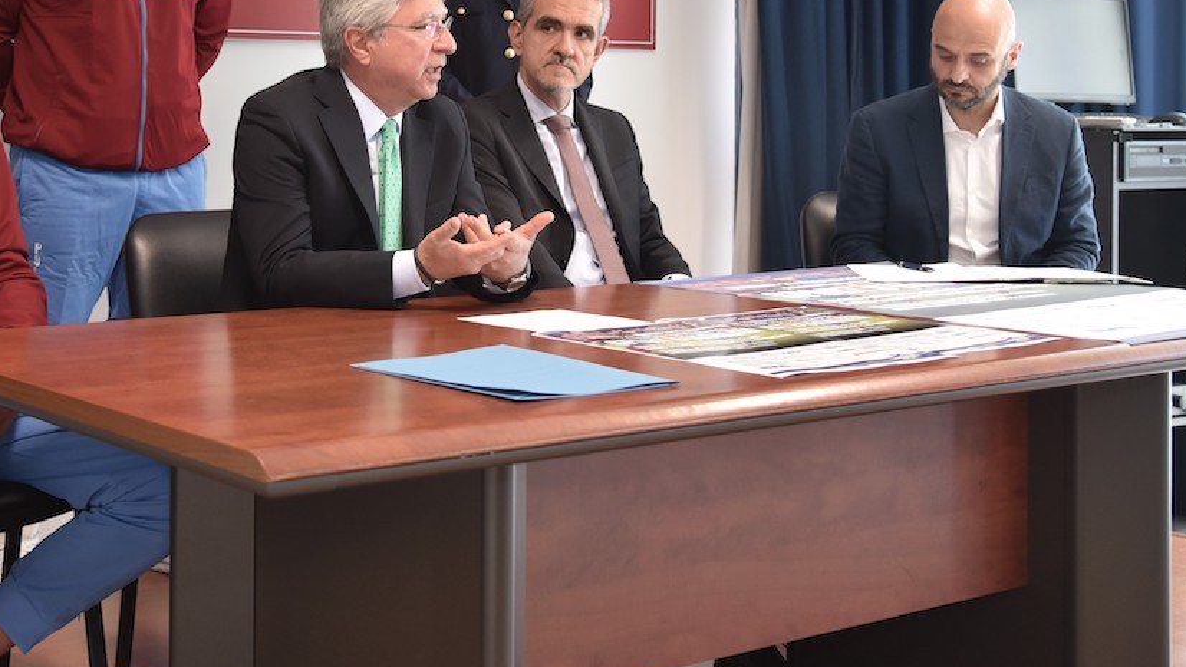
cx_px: 353
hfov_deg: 34.9
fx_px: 1856
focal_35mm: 59
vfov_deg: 20.1
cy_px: 111
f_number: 4
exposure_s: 1/60
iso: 1000
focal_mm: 31
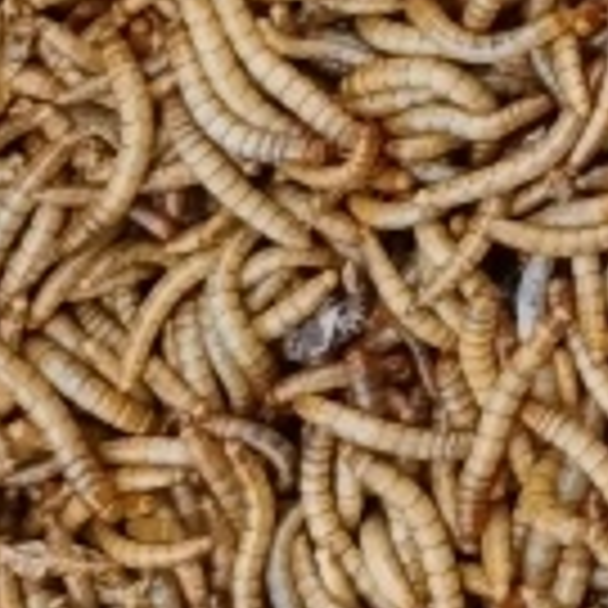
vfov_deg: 8.5
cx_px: 1522
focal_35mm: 188
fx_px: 3736
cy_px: -831
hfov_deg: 8.4
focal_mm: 5.58
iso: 50
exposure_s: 1/291
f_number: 1.8
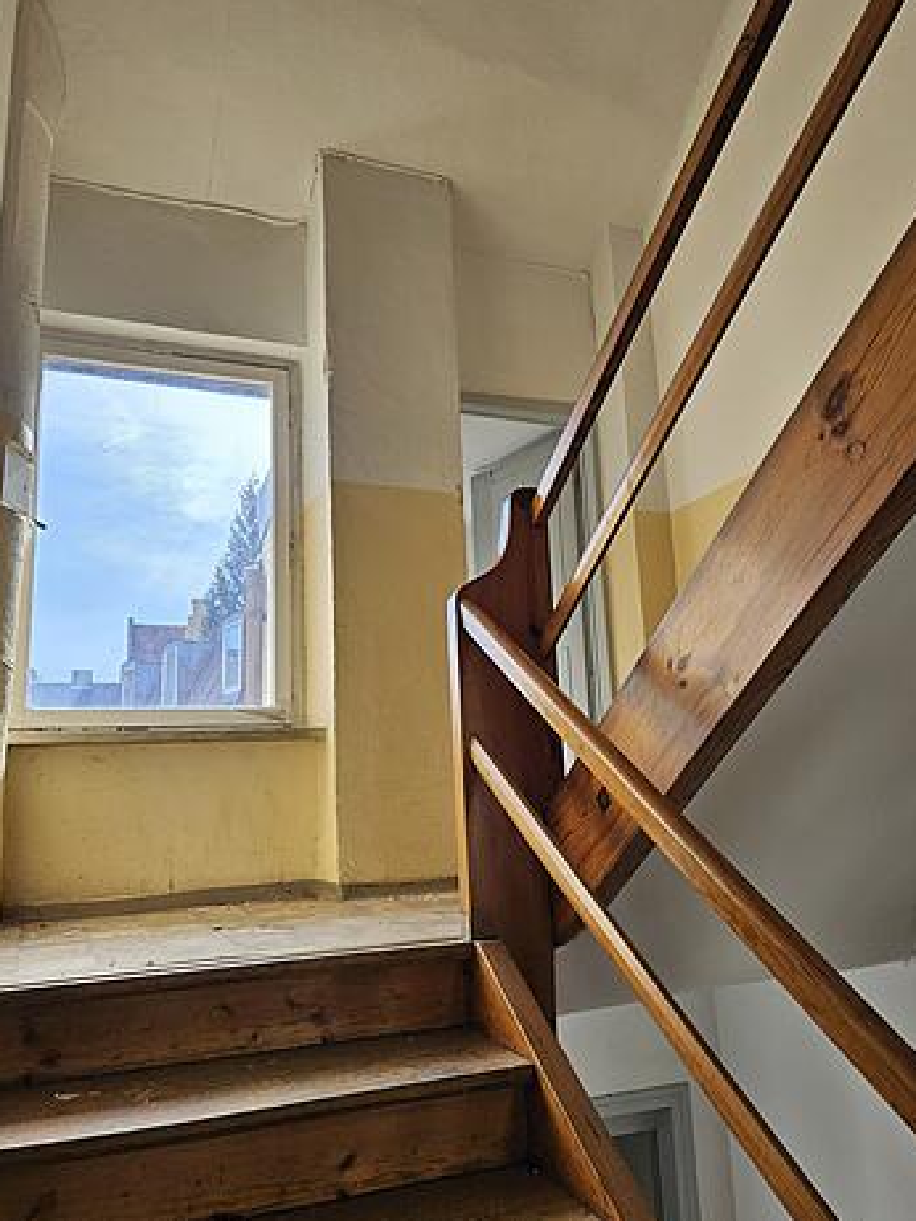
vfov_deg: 65.3
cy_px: 621
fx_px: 952
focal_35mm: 27
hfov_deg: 51.3
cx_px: 492
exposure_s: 1/379
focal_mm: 5.4
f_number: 1.8
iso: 50
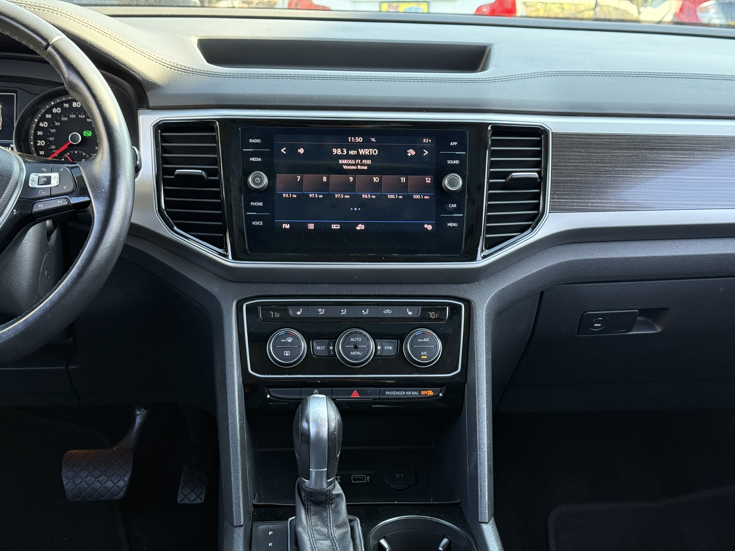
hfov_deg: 39.7
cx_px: 368
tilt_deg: -18.7
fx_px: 1019
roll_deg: -2.0
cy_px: 276
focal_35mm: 48
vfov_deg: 30.3
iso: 200
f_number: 1.78
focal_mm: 6.76
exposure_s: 1/133
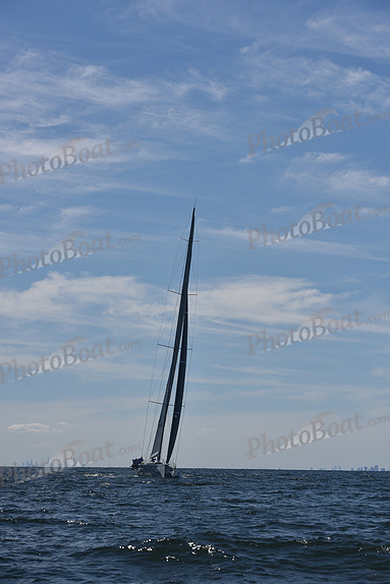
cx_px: 194
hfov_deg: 13.6
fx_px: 1640
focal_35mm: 101
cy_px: 291
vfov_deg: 20.2
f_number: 6.3
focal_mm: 100
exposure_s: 1/1000
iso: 200
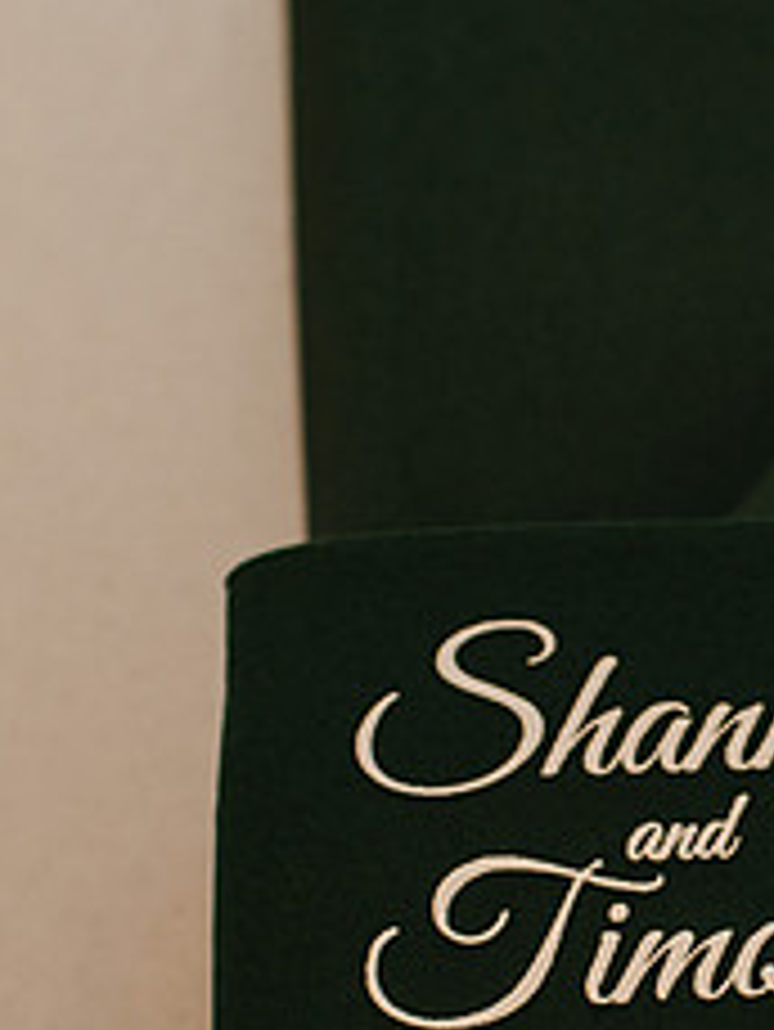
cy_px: 976
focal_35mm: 99
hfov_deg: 14.7
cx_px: 787
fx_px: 2949
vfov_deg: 19.4
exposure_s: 1/200
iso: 1000
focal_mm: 35
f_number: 3.2
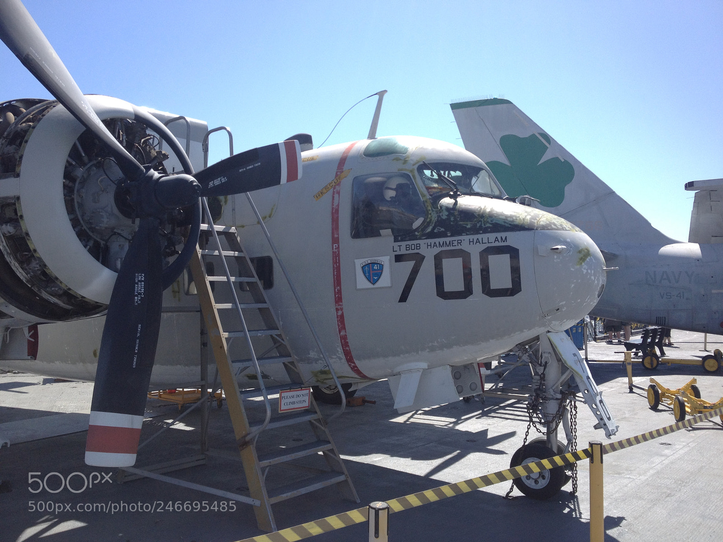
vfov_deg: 40.7
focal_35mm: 35
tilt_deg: -1.8
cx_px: 362
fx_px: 731
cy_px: 271
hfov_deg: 52.6
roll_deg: -1.3
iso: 50
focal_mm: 4.28
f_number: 2.4
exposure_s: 1/1200
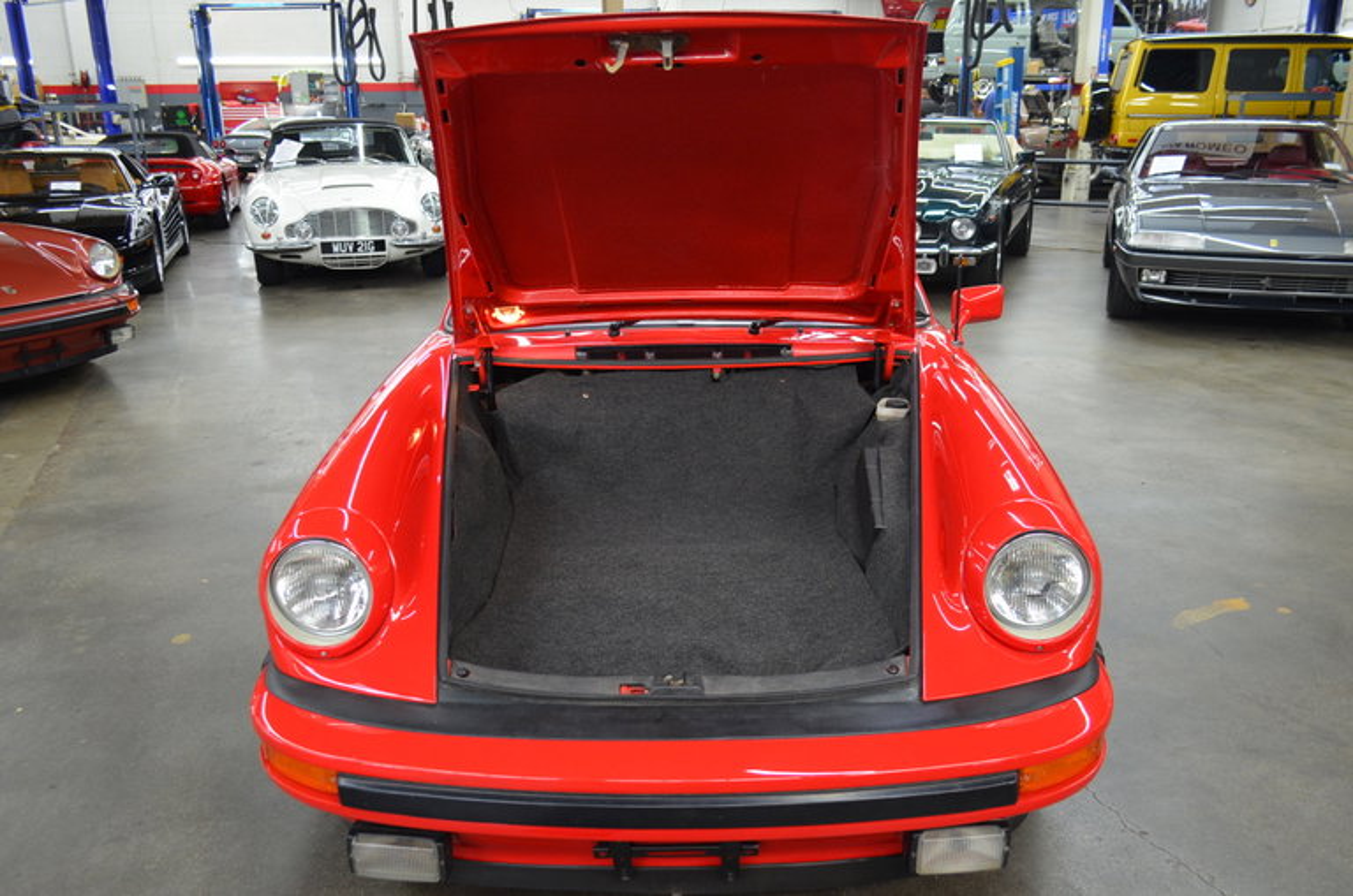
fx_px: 1125
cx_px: 676
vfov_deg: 43.4
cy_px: 448
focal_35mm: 30
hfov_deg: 62.0
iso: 720
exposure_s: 1/60
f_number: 4
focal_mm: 20
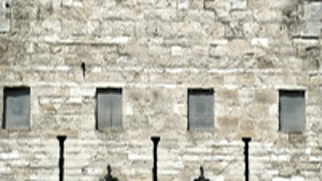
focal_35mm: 187
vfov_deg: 6.5
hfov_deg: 11.5
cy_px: 84
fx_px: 1596
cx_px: 159
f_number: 4
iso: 125
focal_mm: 12.9
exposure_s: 1/2000
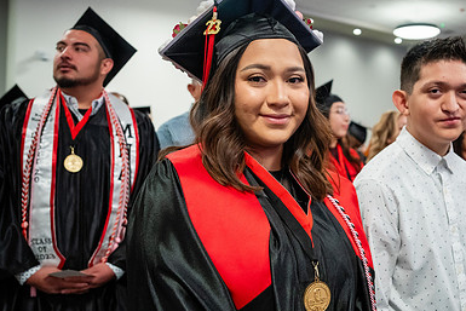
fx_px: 518
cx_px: 330
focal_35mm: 40
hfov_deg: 47.2
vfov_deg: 33.4
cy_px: 150
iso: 2500
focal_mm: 24
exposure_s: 1/160
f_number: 2.8
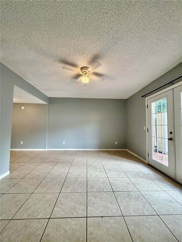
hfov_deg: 85.7
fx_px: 98
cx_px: 91
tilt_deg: +3.2
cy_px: 121
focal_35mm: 14
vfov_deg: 102.1
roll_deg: -1.4
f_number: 2.2
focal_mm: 2.22
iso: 200
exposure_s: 1/120
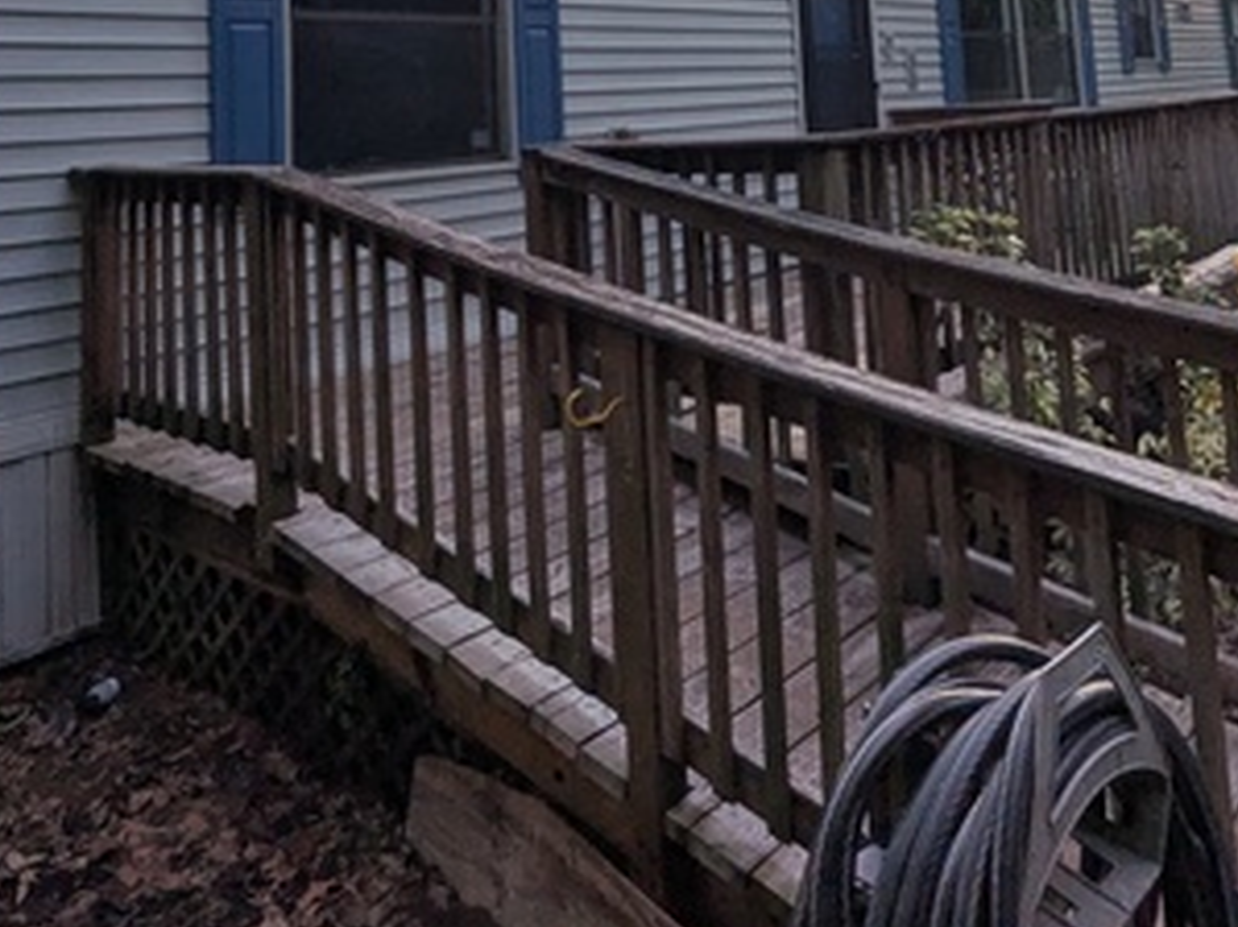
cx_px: 656
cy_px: -62
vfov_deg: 40.2
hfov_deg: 61.6
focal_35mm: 29
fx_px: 1037
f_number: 2.2
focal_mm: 1.95
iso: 41
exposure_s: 1/599
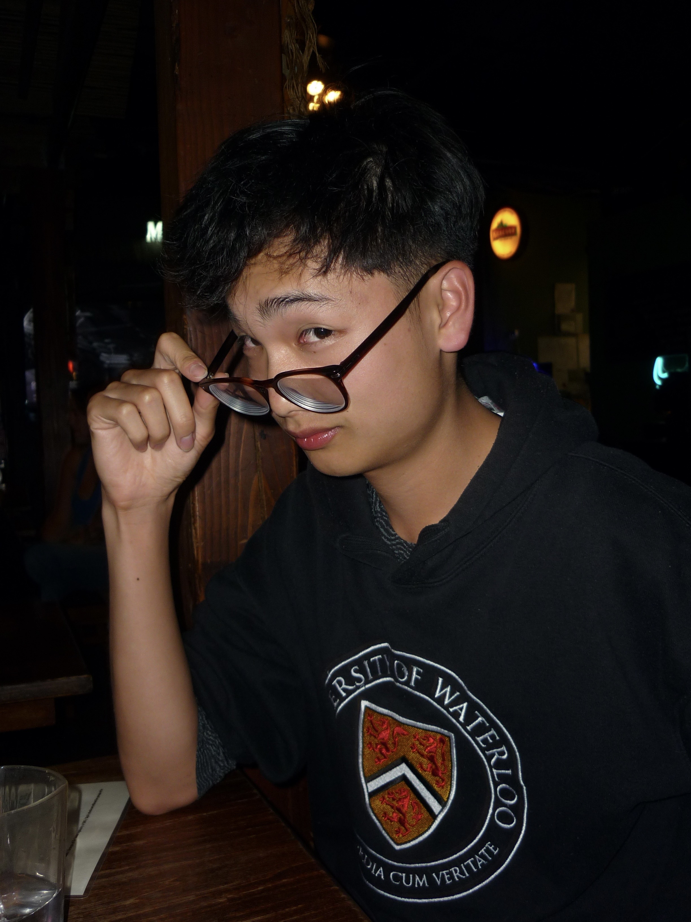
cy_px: 461
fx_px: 878
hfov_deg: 42.9
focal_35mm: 33
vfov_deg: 55.4
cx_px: 346
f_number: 2.8
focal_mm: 5.5
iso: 100
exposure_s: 1/30
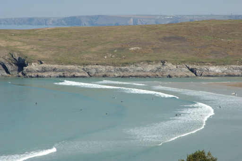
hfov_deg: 11.4
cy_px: 80
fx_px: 1208
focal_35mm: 180
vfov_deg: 7.6
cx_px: 121
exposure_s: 1/320
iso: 200
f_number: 9.5
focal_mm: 120
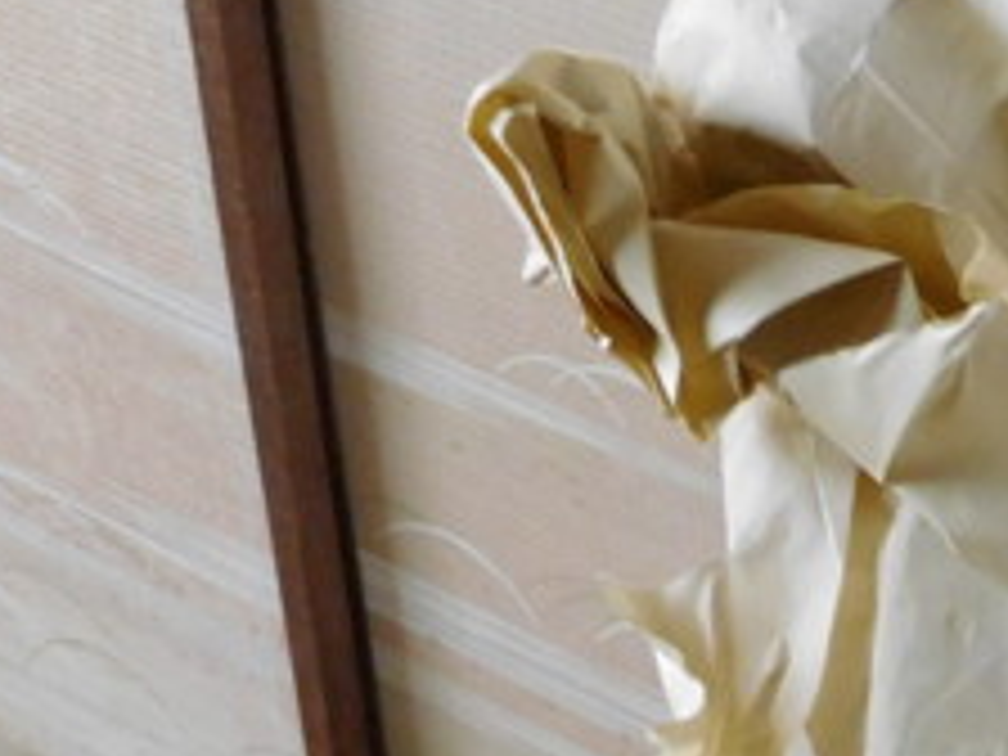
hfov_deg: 17.5
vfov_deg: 13.8
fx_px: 3116
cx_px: 1233
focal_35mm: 107
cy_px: 225
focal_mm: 4.5
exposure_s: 1/30
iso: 400
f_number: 3.4
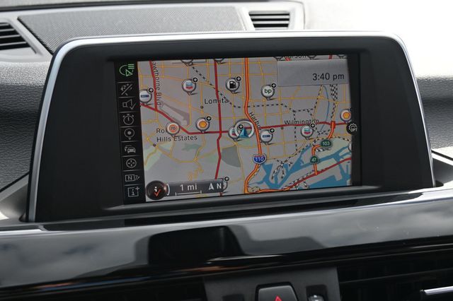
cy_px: 150
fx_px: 528
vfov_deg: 31.9
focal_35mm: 42
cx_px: 226
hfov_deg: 46.4
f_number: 5.6
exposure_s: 1/250
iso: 200
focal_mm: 28
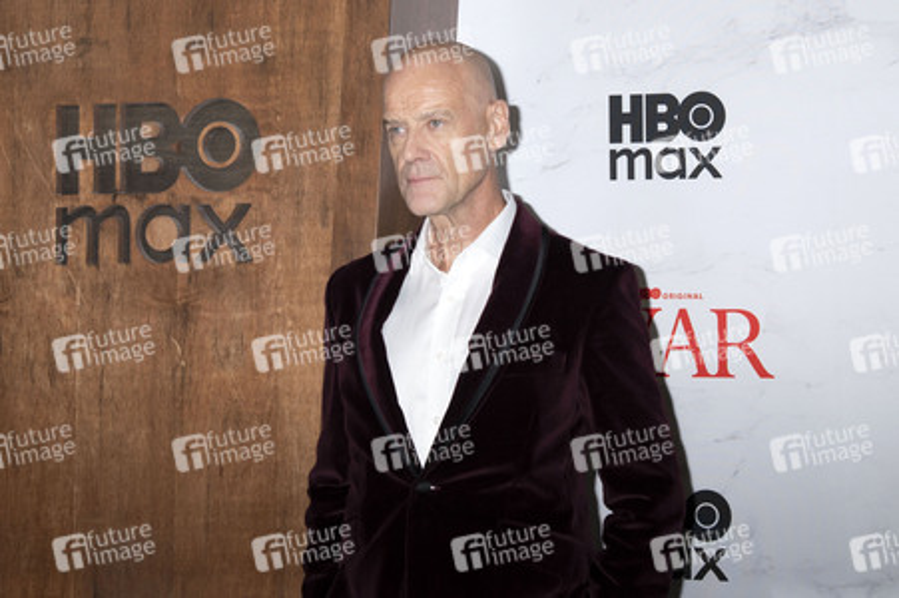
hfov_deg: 36.3
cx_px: 450
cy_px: 299
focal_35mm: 55
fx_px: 1372
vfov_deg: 24.6
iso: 640
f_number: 6.3
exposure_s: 1/200
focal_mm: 55
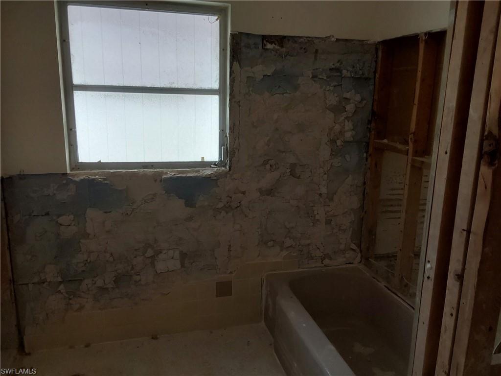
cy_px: 188
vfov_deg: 49.7
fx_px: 405
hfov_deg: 63.4
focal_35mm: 28
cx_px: 250
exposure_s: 1/60
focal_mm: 2.91
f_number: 1.9
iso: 50
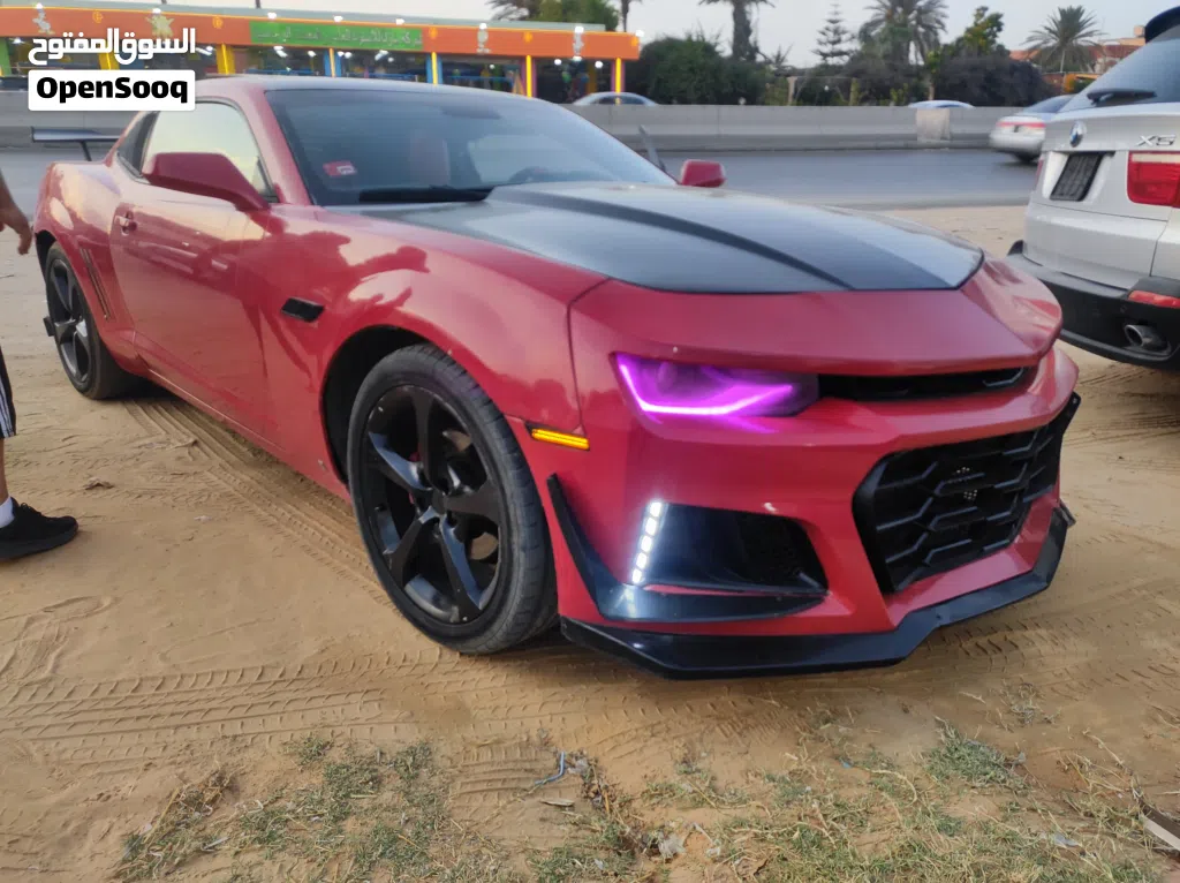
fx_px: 579
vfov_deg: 74.6
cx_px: 590
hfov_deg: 91.1
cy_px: 442
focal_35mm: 17
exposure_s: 1/100
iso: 67
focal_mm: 4.74
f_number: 1.79
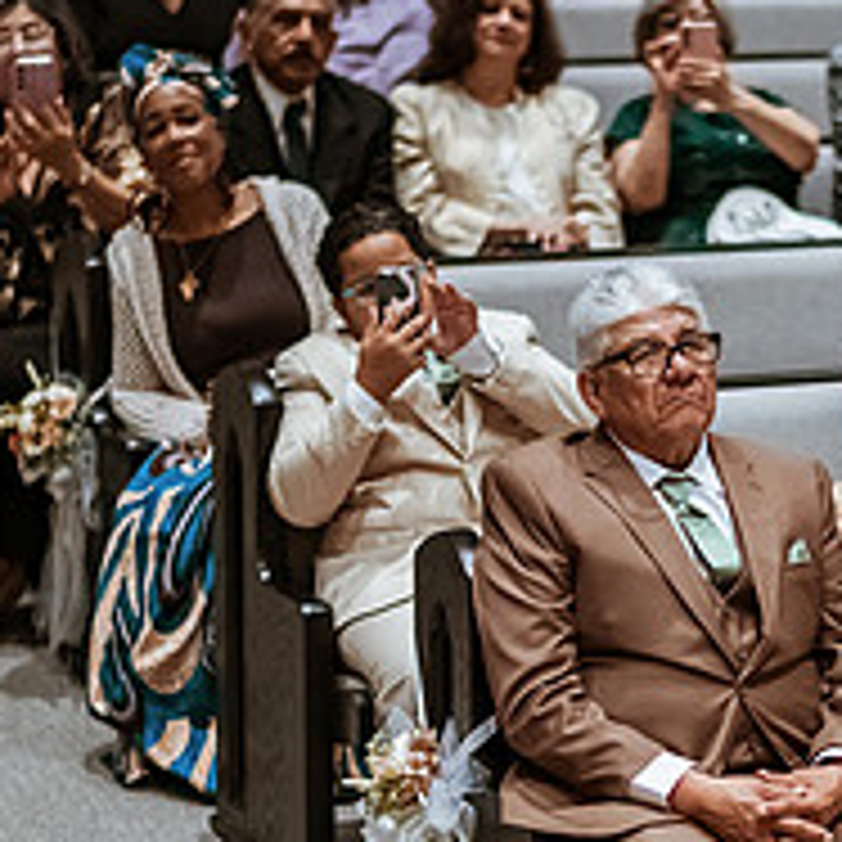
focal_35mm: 153
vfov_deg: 11.4
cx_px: 734
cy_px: 597
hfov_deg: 11.4
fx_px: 4210
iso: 1600
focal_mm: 58
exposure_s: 1/1600
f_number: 1.4
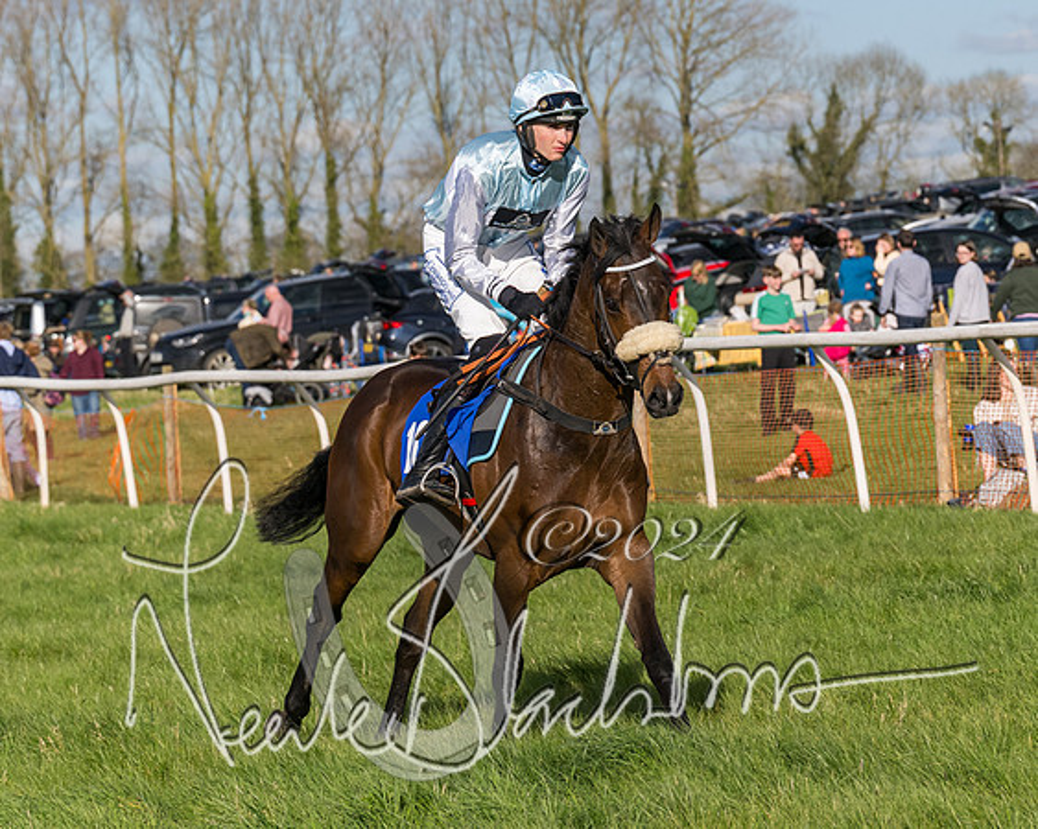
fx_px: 6221
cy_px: 349
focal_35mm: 203
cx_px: 649
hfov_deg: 9.5
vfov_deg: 7.6
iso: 400
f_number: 5
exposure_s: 1/3200
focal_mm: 99
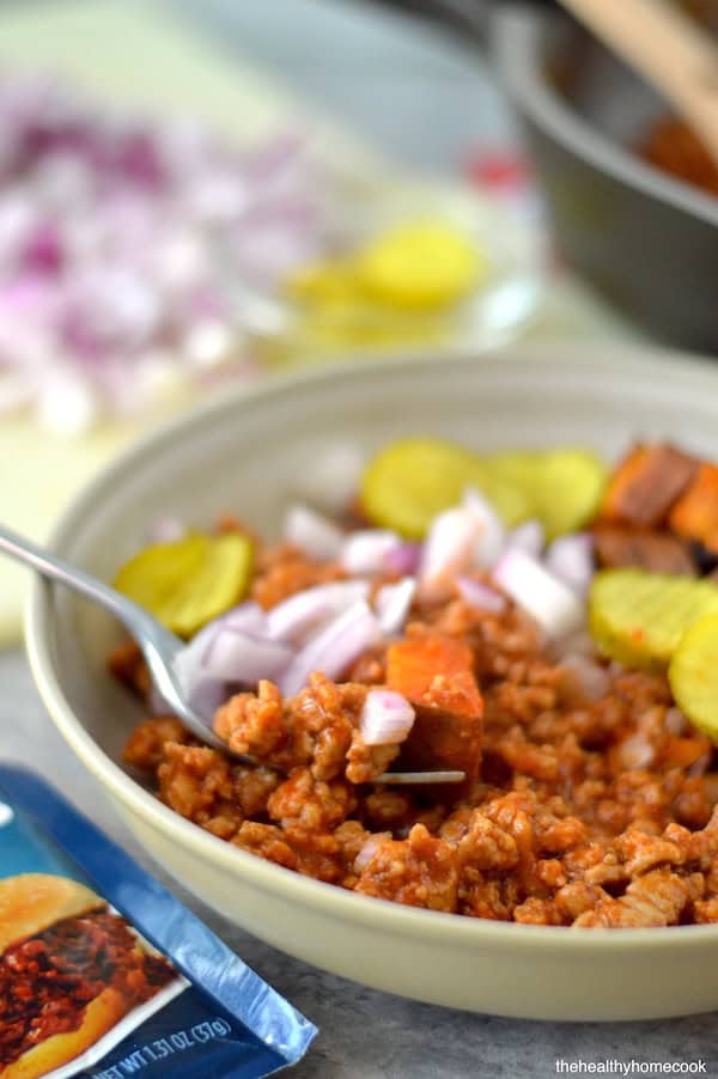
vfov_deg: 27.0
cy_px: 540
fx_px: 2247
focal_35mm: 75
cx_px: 359
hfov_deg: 18.2
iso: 2000
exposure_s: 1/500
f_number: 2
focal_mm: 50
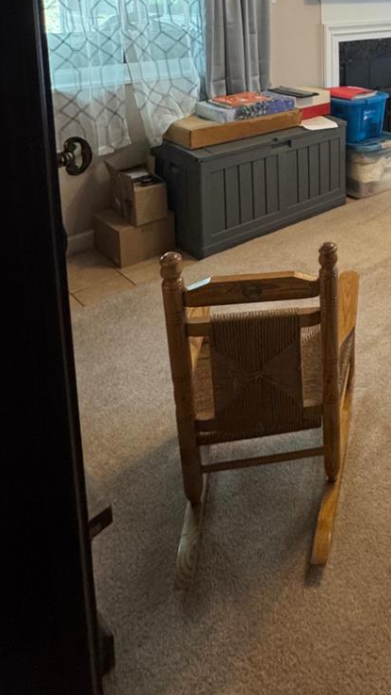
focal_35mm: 31
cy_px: 37
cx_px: 472
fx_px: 572
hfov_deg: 31.5
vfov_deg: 52.7
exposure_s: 1/120
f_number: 2.2
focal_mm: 2.22
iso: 250
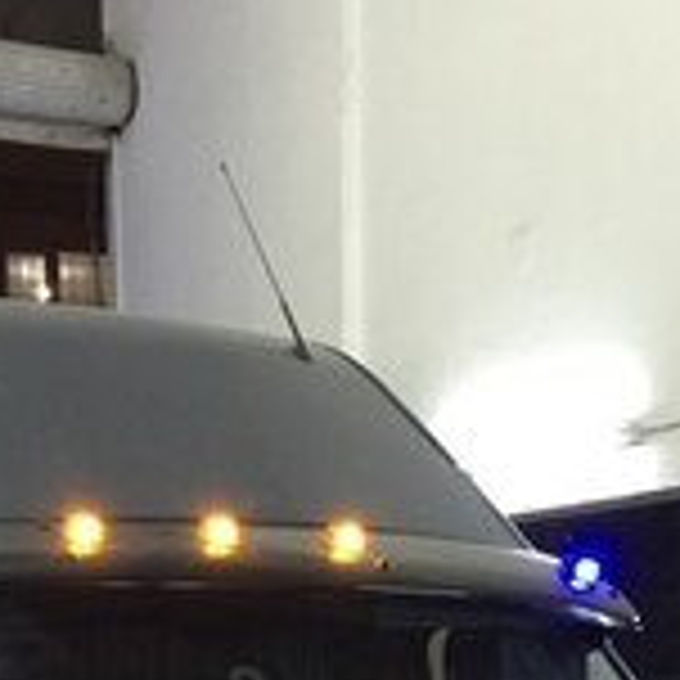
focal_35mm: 84
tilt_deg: -9.5
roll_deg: +0.6
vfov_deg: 18.2
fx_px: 1867
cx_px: 306
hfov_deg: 20.6
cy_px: 1040
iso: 125
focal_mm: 4.15
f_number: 2.2
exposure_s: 1/17
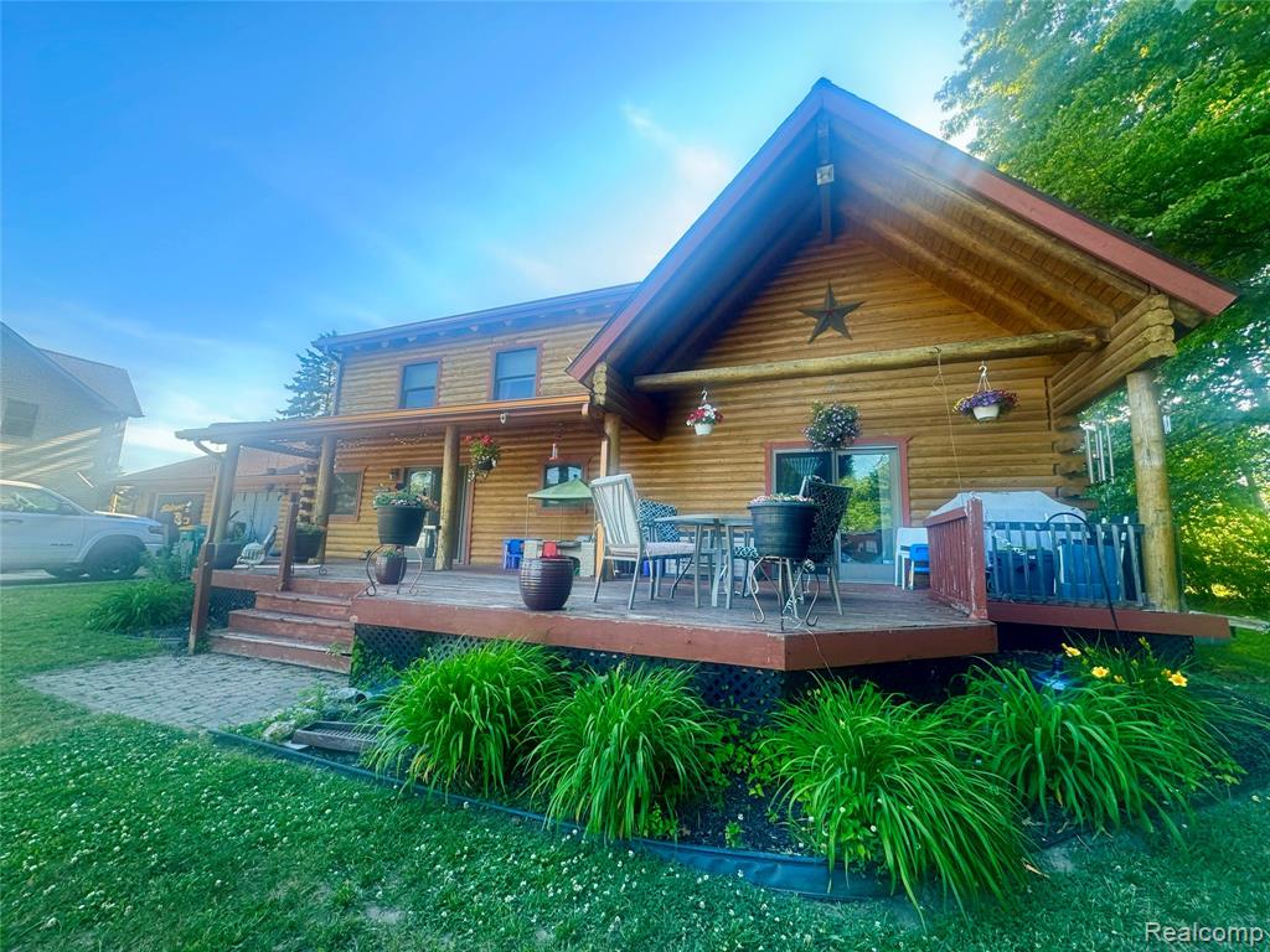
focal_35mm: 14
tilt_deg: +9.1
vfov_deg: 85.7
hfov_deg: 102.1
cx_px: 635
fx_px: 514
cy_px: 476
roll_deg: -1.2
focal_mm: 2.22
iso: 50
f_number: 2.2
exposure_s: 1/99
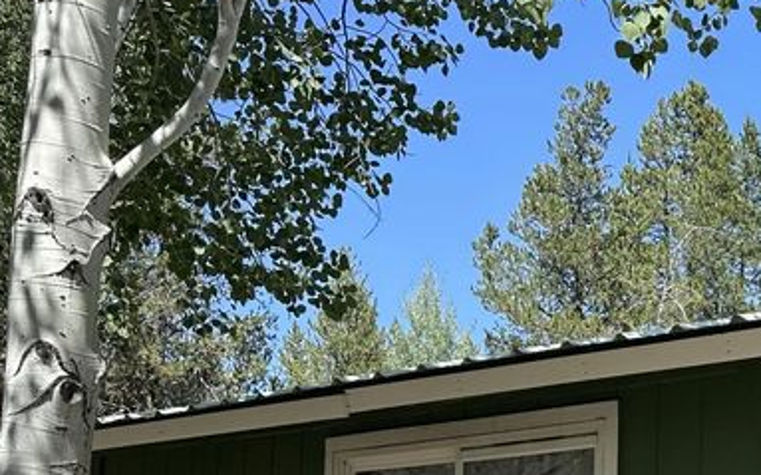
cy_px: 608
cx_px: 902
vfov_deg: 17.9
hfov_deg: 26.9
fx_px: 1410
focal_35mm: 68
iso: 80
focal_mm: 6.86
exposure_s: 1/1664
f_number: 1.78
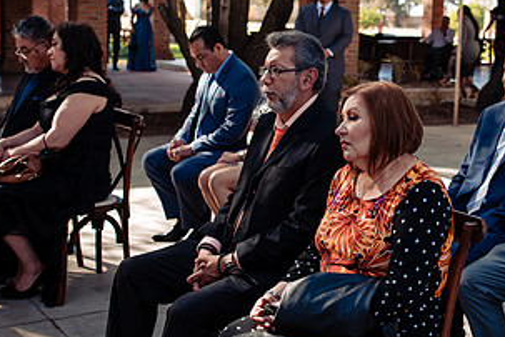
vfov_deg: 20.3
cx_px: 352
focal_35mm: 67
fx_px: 940
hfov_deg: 29.8
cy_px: 143
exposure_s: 1/160
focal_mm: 35
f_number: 4
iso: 100
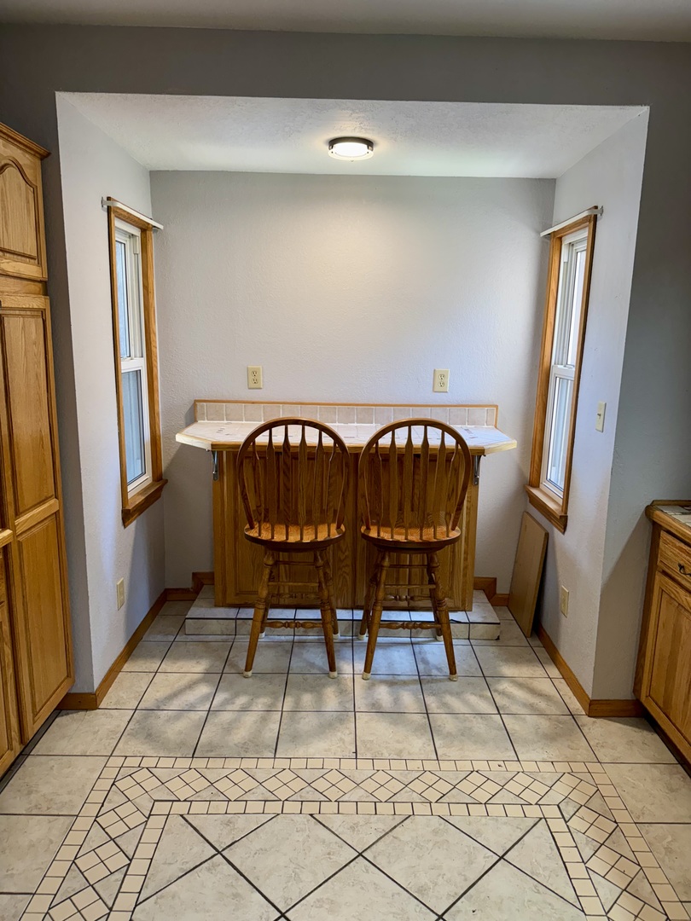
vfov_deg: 71.6
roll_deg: -1.8
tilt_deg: -11.8
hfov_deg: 56.8
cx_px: 346
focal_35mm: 24
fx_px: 639
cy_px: 460
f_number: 1.78
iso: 160
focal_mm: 6.76
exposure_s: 1/120
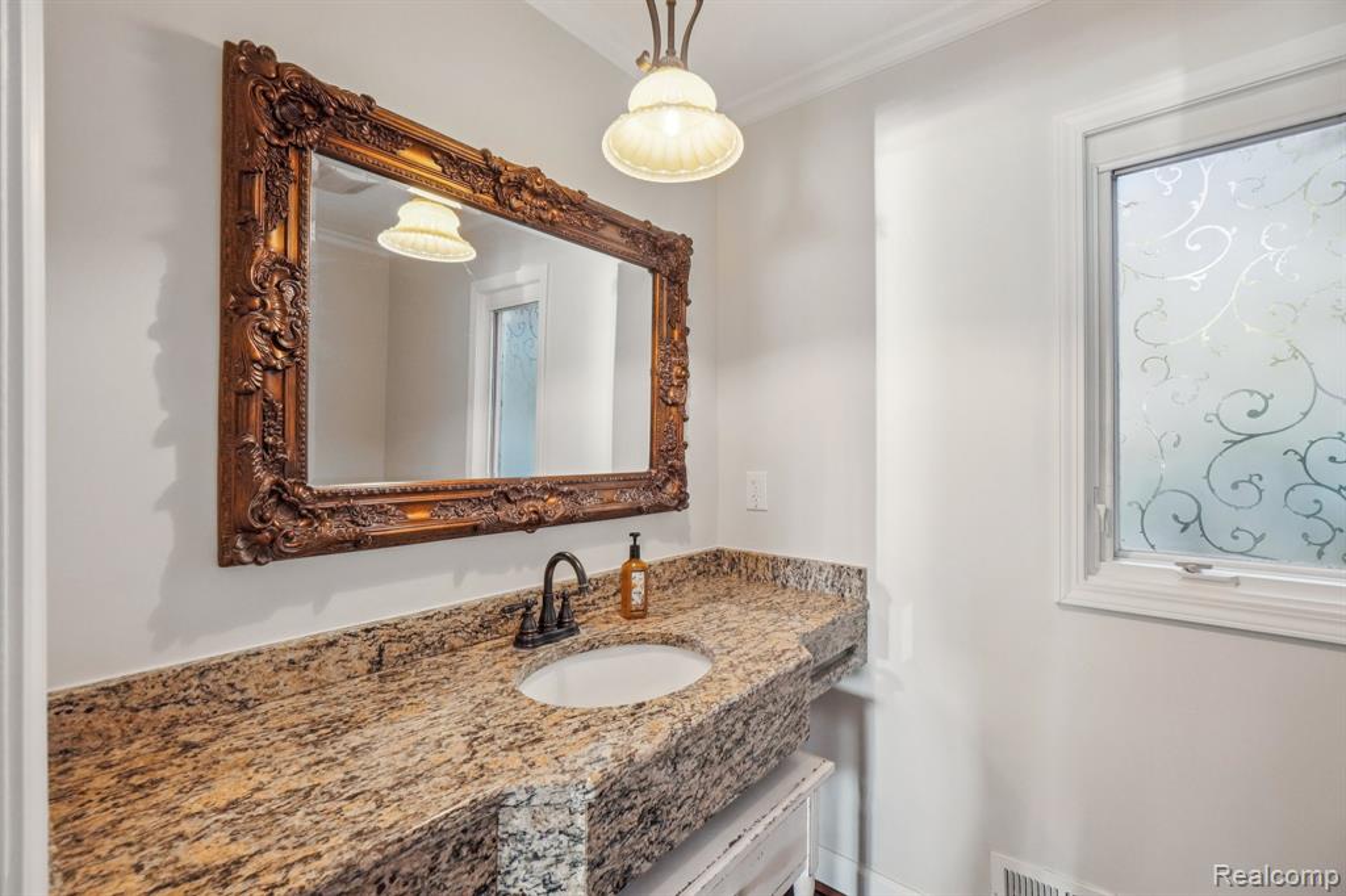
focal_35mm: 15
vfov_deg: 77.3
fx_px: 561
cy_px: 448
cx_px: 673
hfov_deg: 100.4
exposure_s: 1/30
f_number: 8
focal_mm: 10
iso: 1000
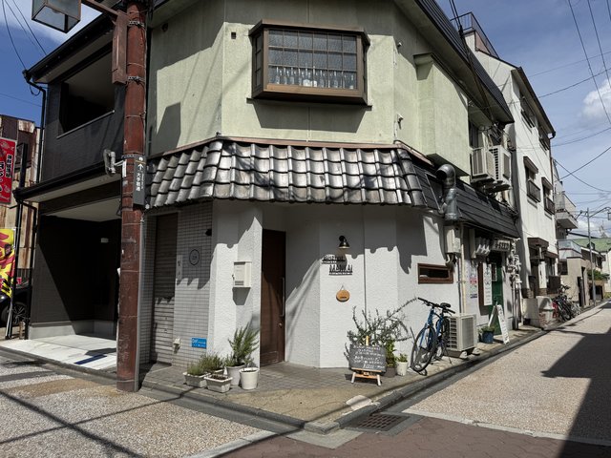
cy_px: 229
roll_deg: -0.3
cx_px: 306
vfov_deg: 56.8
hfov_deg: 71.6
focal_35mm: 24
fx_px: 424
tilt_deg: +6.5
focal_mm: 6.76
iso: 80
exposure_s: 1/9091
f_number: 1.78
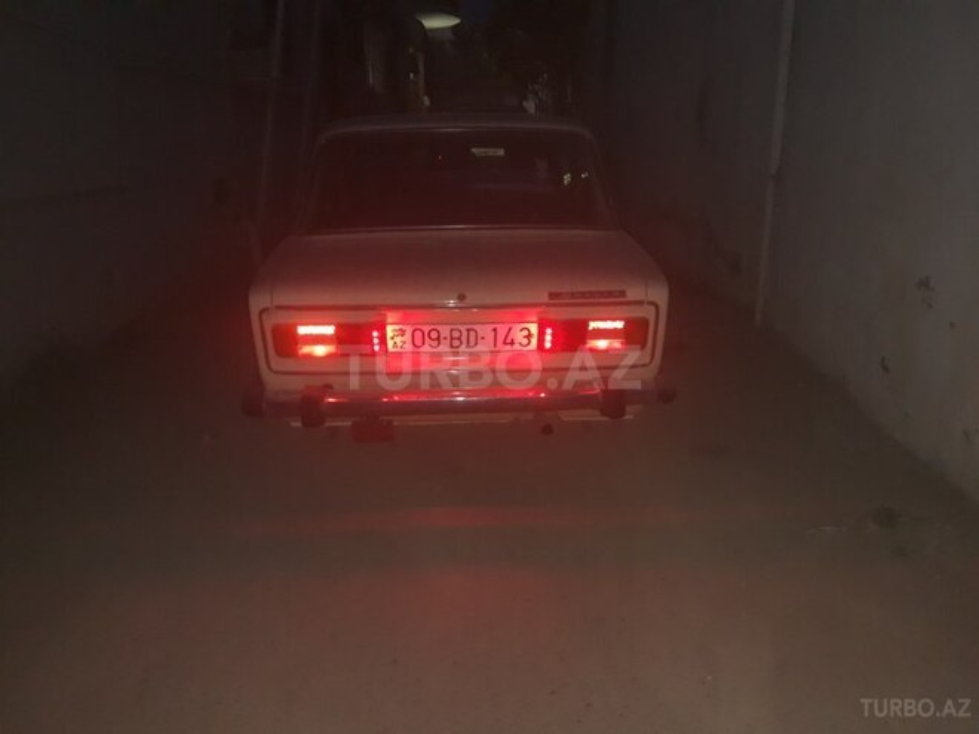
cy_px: 367
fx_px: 764
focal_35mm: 27
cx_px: 490
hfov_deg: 65.3
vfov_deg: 51.4
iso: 200
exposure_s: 1/25
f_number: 1.7
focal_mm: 3.71
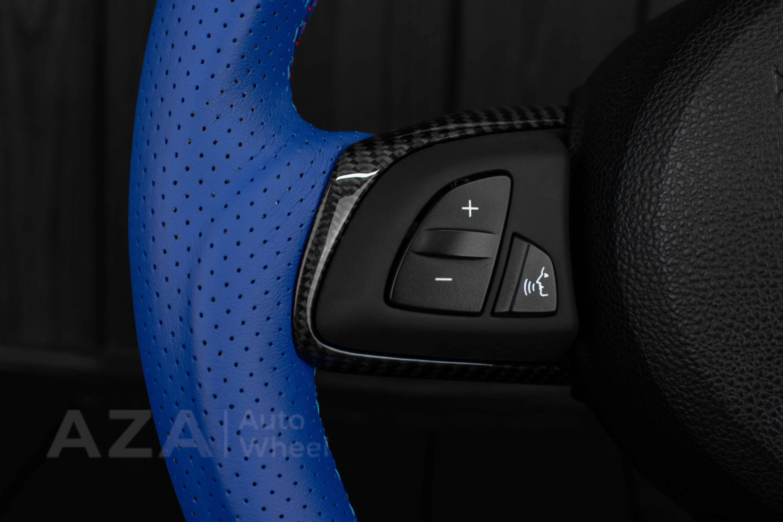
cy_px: 261
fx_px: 1142
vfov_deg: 25.8
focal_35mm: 52
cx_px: 392
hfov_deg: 37.8
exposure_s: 1/125
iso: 500
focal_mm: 35
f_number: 6.3
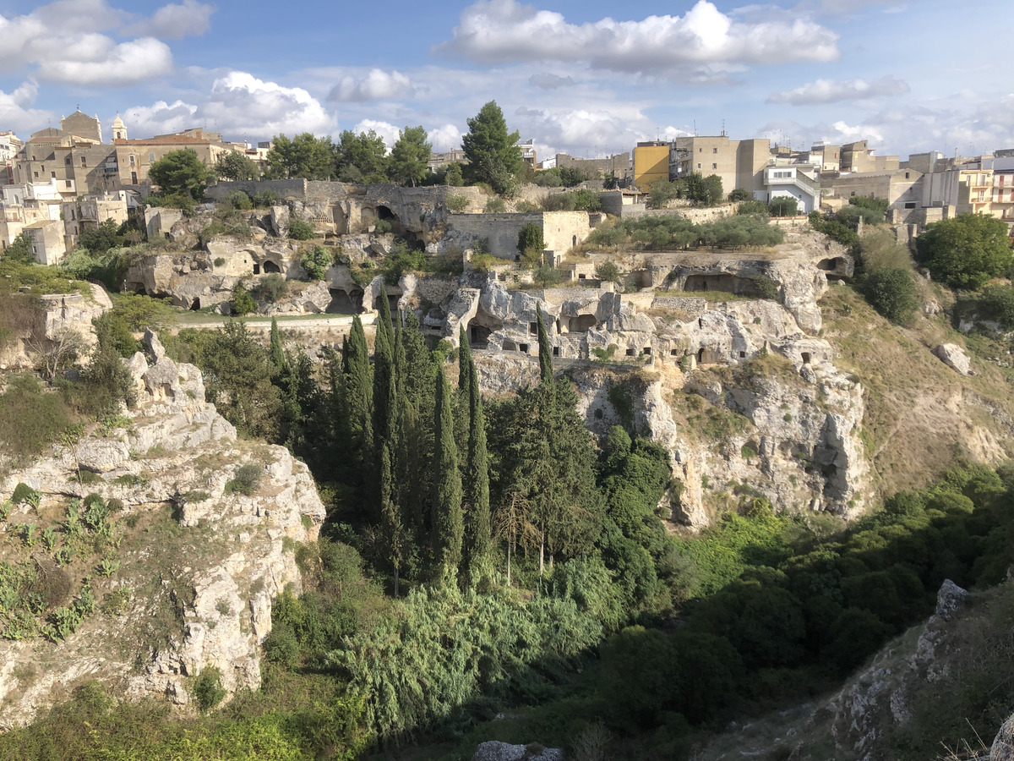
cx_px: 507
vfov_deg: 49.7
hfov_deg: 63.4
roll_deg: +2.8
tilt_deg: -11.2
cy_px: 380
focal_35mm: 28
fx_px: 820
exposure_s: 1/1517
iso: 20
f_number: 1.8
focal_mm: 4
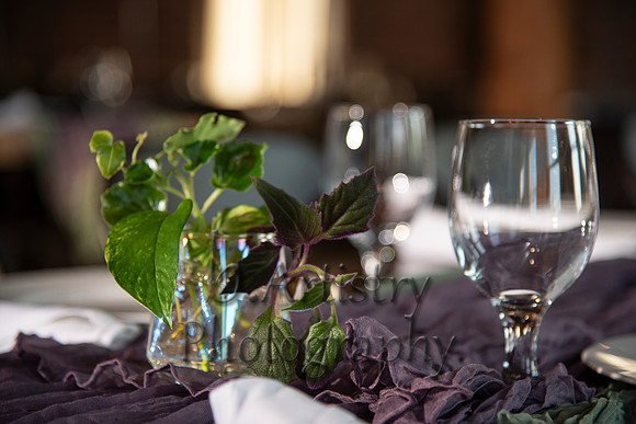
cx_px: 318
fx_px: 2120
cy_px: 212
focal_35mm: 120
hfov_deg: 17.1
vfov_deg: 11.4
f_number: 4
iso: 320
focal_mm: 120
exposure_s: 1/320
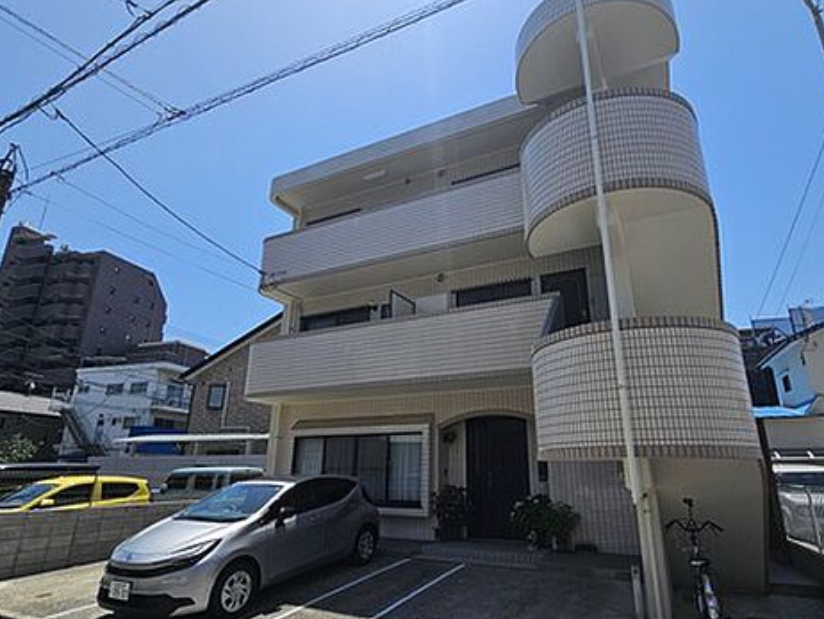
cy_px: 326
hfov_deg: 87.5
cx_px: 446
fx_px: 429
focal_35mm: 18
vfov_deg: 71.6
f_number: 2.2
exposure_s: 1/2805
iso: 50
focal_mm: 2.2
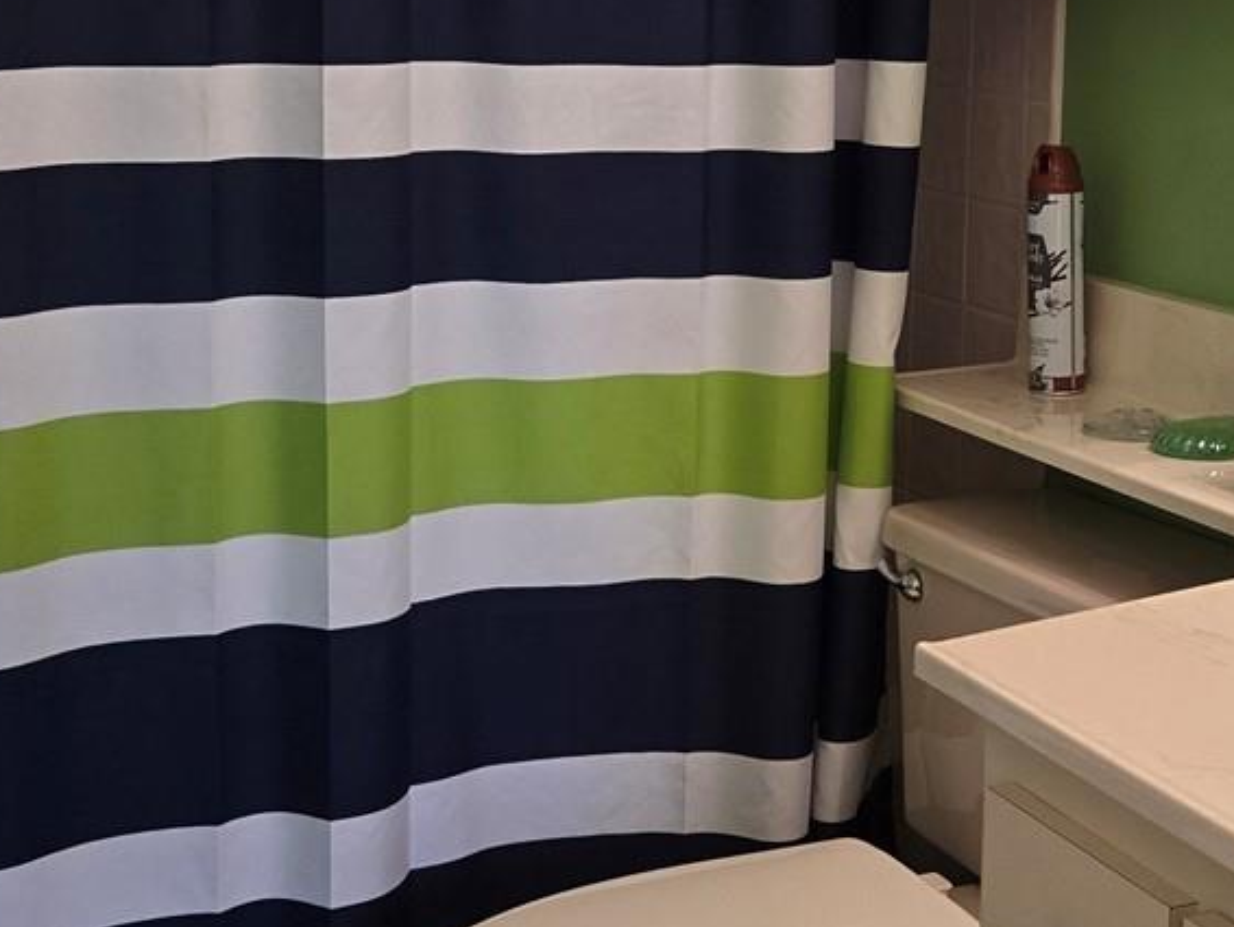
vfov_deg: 22.5
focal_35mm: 65
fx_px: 2318
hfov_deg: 29.4
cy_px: 297
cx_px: 909
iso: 320
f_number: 1.8
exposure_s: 1/120
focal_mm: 5.4
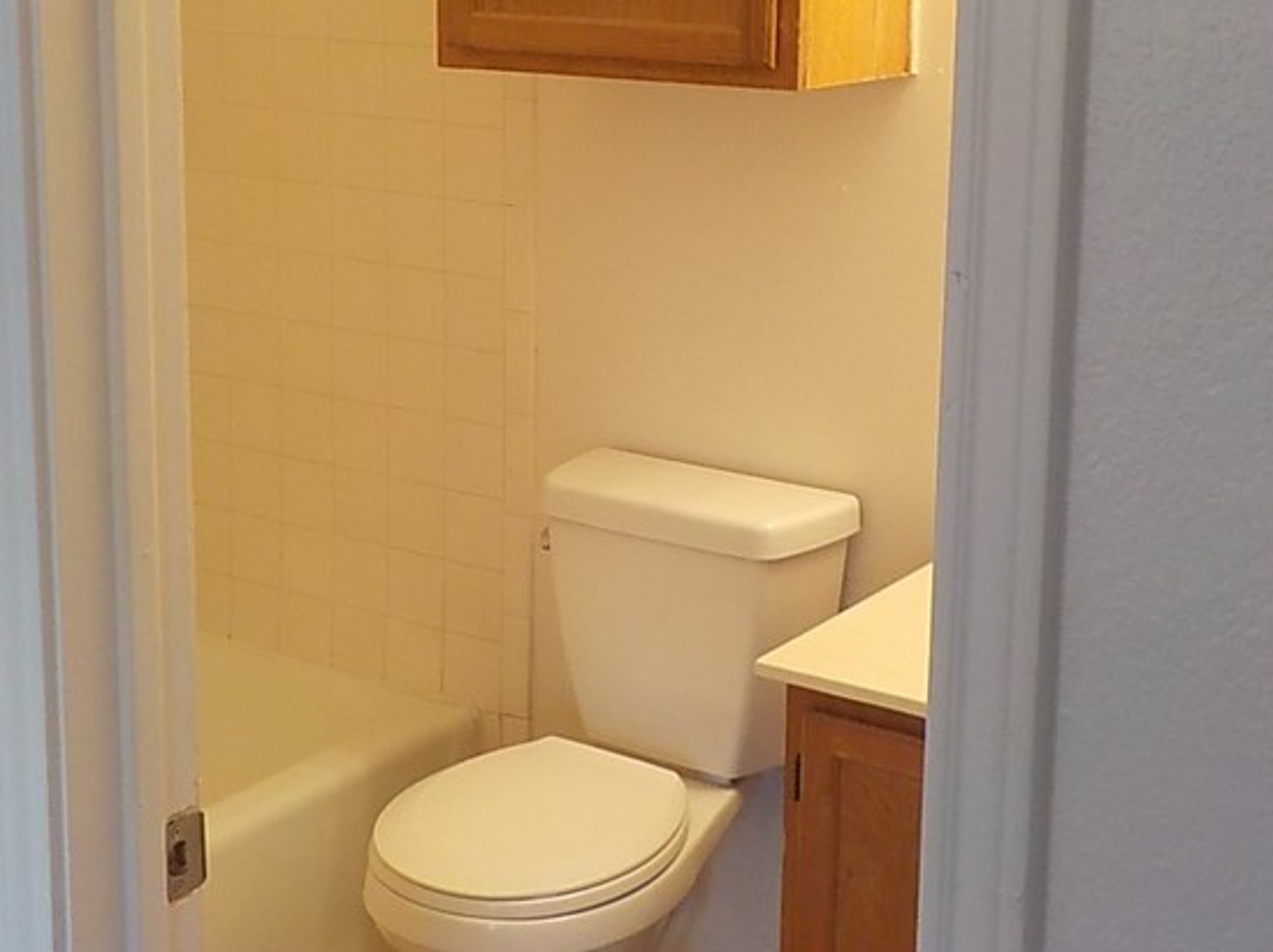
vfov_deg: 25.9
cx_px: 557
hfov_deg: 34.3
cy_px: 283
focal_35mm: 56
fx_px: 2058
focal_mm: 4.1
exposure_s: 1/30
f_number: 3.3
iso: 220
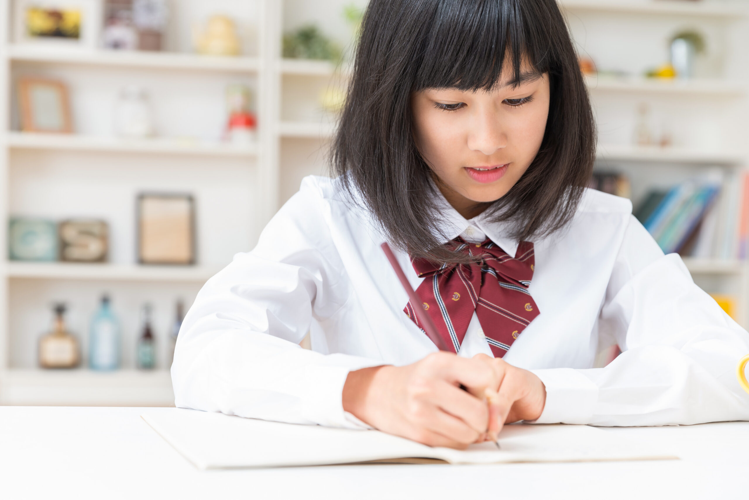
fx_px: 1456
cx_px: 374
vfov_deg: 19.5
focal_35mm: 70
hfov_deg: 28.8
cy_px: 250
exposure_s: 1/100
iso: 160
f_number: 3.2
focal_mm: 70
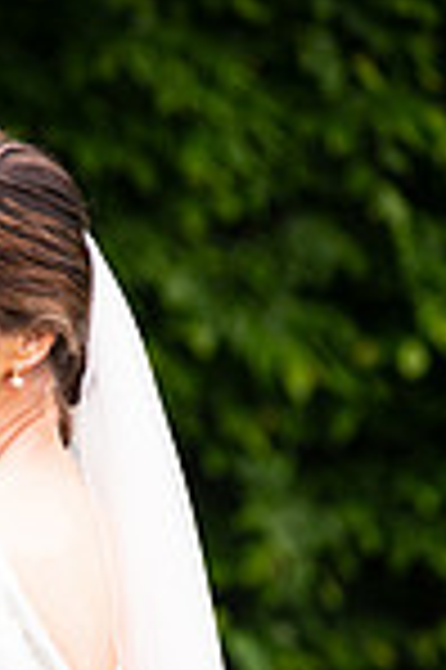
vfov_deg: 5.6
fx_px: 6761
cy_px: 958
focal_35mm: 363
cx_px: -207
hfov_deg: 3.8
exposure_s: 1/200
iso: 250
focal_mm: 120
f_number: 3.5
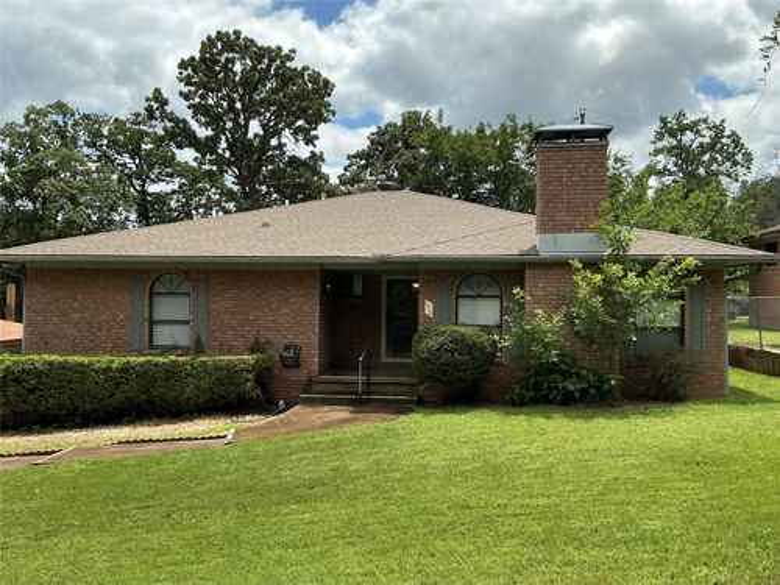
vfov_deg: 48.2
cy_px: 292
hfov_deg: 61.7
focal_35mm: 29
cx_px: 390
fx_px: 653
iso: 25
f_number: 1.8
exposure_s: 1/1786
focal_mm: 3
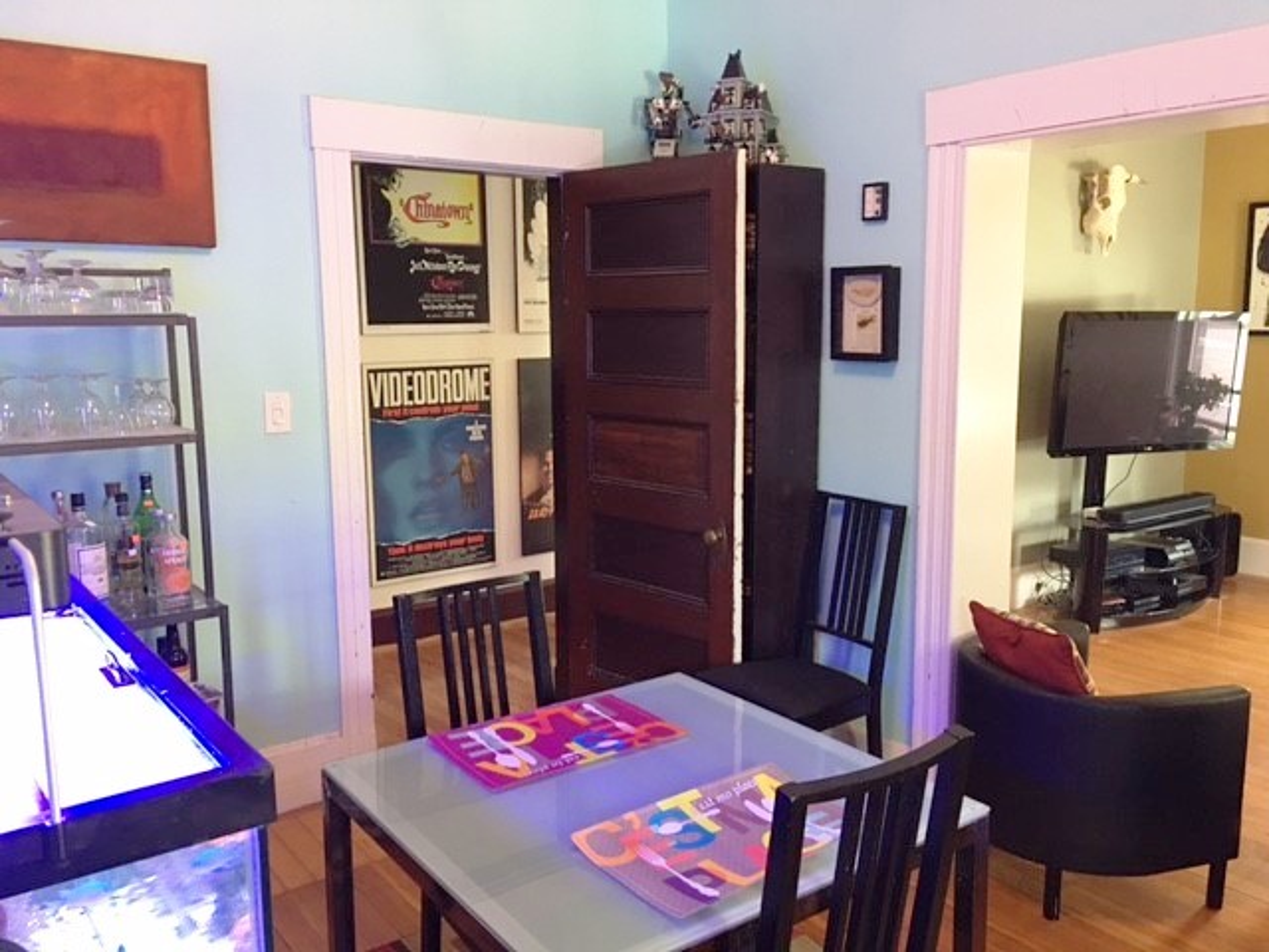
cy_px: 476
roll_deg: -0.2
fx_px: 1063
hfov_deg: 61.7
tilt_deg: -7.5
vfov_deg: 48.2
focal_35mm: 29
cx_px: 634
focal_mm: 4.15
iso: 100
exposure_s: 1/15
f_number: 2.2
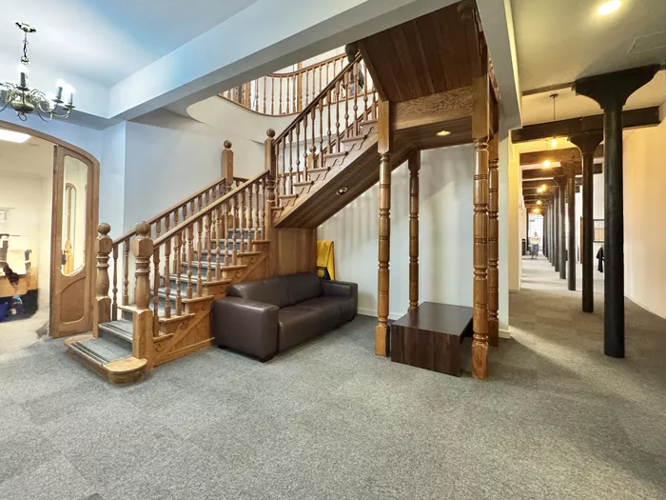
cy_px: 230
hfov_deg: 94.5
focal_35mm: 16
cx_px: 335
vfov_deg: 78.0
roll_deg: -0.8
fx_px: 308
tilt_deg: -0.1
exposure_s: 1/50
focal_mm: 2.22
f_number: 2.2
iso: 640
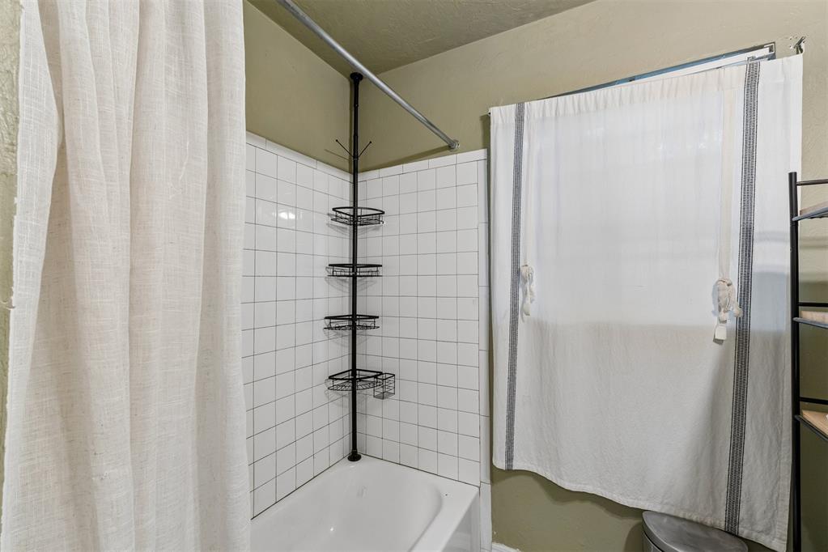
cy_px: 276
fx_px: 345
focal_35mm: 15
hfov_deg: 100.4
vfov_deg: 77.3
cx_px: 414
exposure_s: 1/8
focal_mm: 10
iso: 200
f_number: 8
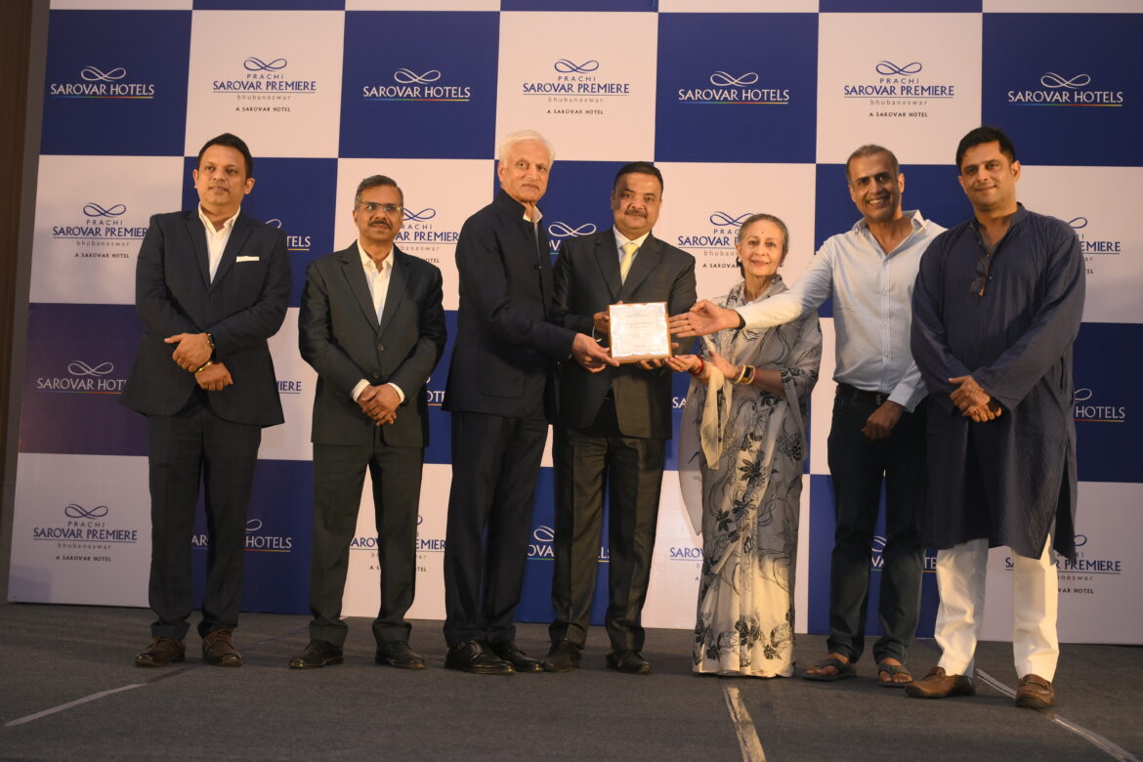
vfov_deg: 27.5
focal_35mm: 49
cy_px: 381
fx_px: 1556
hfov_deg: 40.3
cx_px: 572
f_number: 5
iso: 500
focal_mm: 49
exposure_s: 1/200
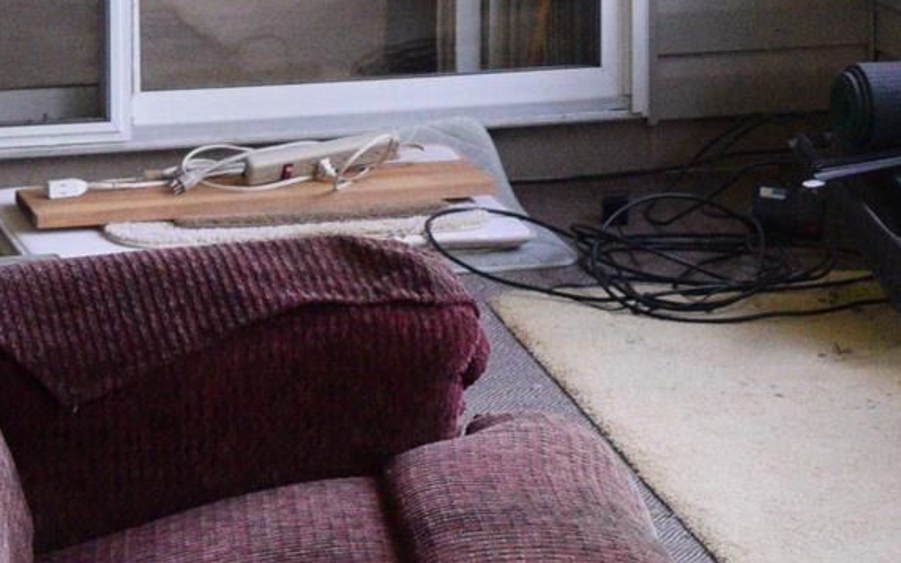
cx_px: 855
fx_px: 3635
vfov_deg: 8.7
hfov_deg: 14.0
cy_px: -189
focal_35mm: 148
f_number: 3.5
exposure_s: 1/500
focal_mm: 18
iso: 1600
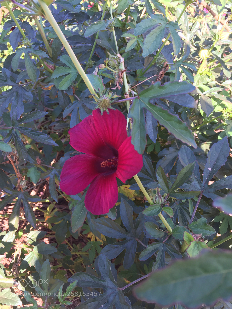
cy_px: 154
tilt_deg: -34.4
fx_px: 259
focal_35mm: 29
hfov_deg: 48.2
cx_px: 116
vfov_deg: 61.7
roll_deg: -0.4
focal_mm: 4.15
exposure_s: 1/120
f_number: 2.2
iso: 40
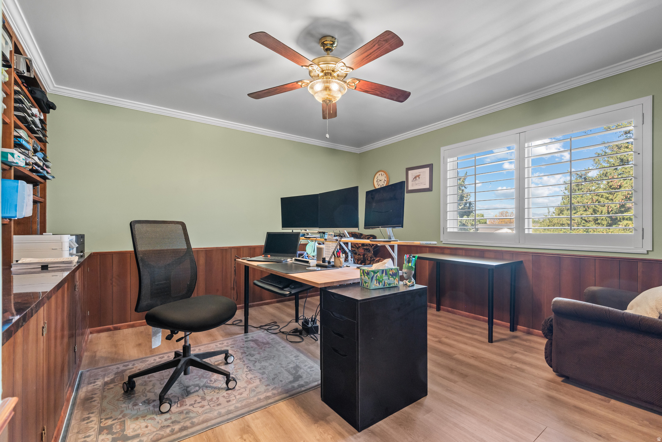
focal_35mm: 16
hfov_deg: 96.7
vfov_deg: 73.8
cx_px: 331
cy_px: 221
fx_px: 294
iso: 500
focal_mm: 16
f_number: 8
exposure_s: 1/1.67
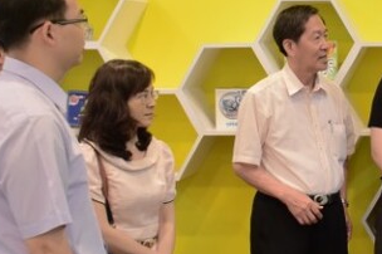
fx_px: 880
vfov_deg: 16.4
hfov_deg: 23.5
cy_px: 91
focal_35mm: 83
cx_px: 383
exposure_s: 1/30
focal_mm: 24
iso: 800
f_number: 5
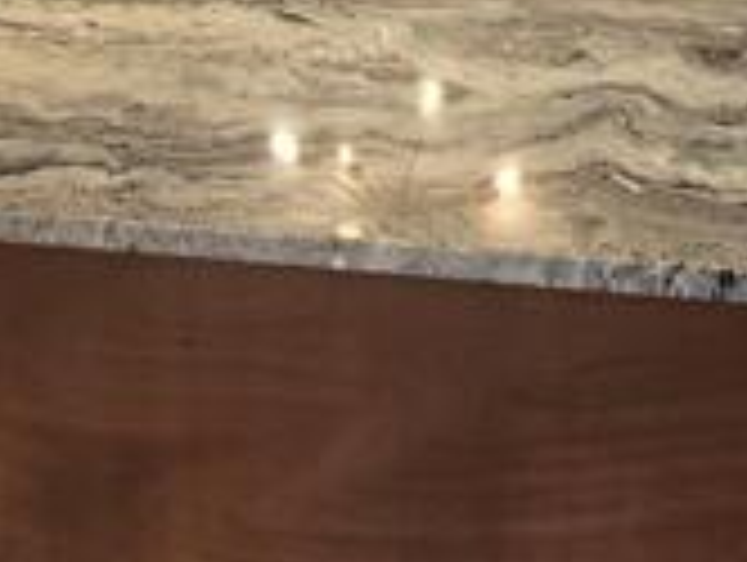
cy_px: -405
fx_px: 1081
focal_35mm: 50
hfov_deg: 37.9
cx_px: 464
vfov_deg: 21.3
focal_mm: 2.2
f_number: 2.2
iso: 80
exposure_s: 1/120
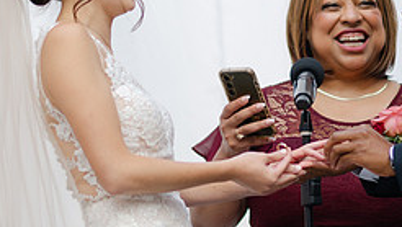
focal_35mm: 387
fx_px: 4130
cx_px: 291
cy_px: -31
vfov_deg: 3.1
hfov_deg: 5.6
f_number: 1.4
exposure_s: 1/640
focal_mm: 105
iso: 64
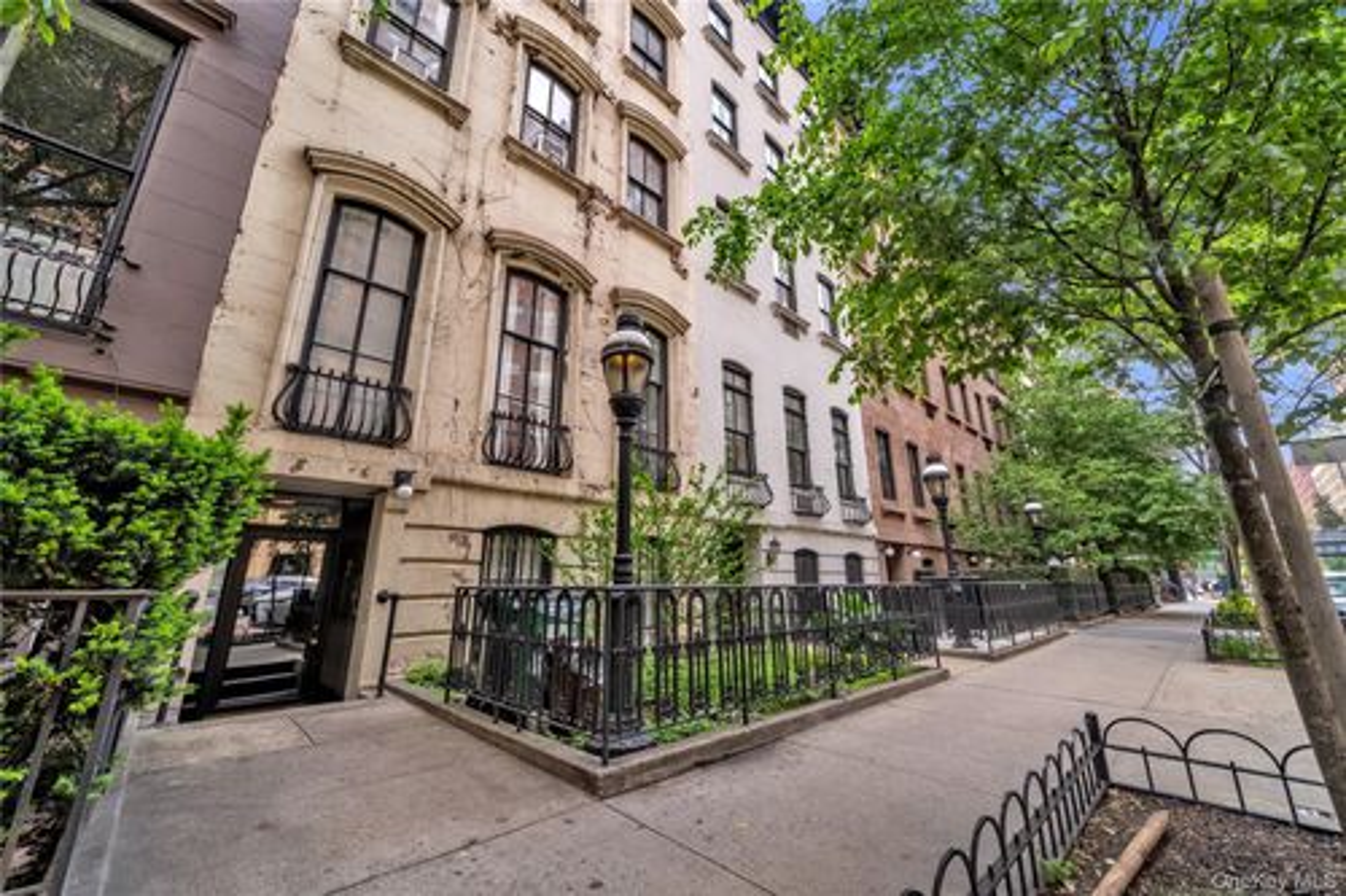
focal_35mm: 13
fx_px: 486
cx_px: 673
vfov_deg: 85.4
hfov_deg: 108.3
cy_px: 448
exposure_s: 1/30
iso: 100
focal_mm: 13
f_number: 8
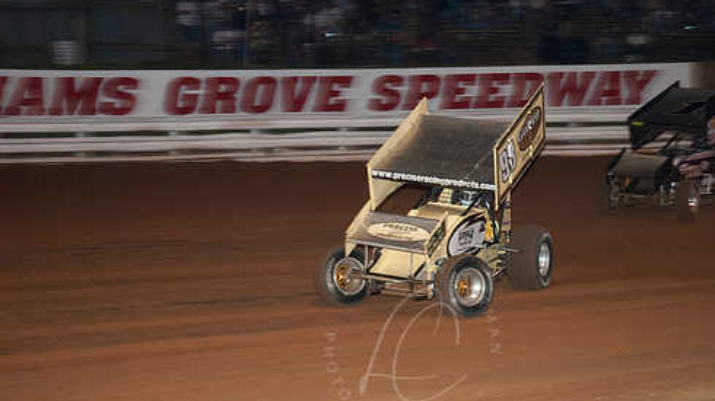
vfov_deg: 14.7
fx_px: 1554
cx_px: 411
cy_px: 210
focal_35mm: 82
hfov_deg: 25.9
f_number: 4.2
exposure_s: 1/125
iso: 250
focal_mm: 44
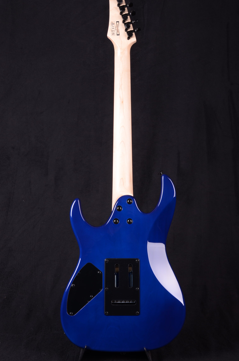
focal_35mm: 50
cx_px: 121
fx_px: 500
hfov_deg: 26.9
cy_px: 167
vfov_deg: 39.7
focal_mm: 30
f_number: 11
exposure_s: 1/200
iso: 200
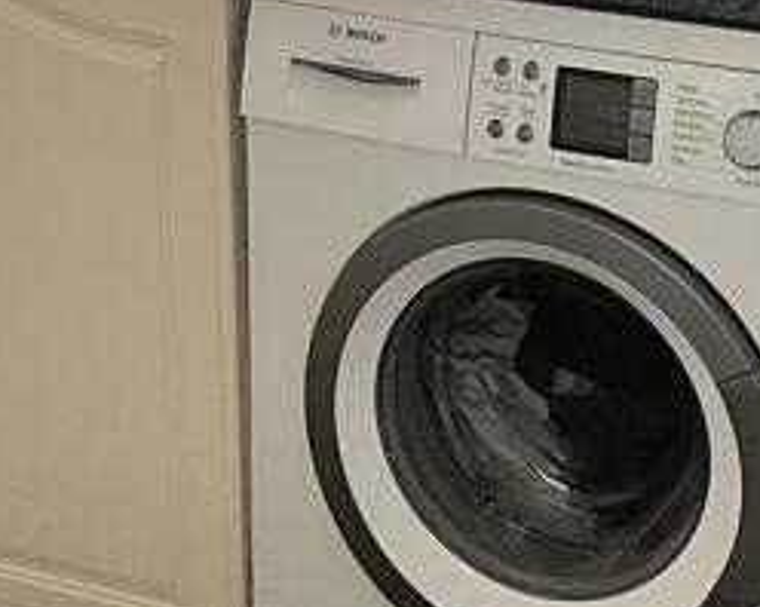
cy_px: -83
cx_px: 500
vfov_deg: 12.9
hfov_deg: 16.4
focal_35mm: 117
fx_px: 2630
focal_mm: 3
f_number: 1.8
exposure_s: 1/86
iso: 64
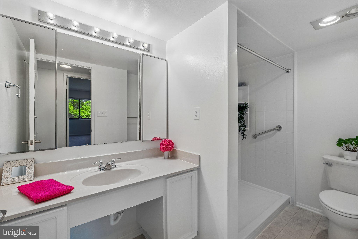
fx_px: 159
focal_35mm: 16
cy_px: 120
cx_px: 179
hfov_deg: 96.7
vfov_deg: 73.7
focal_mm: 16
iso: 100
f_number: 8
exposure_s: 1/3.33
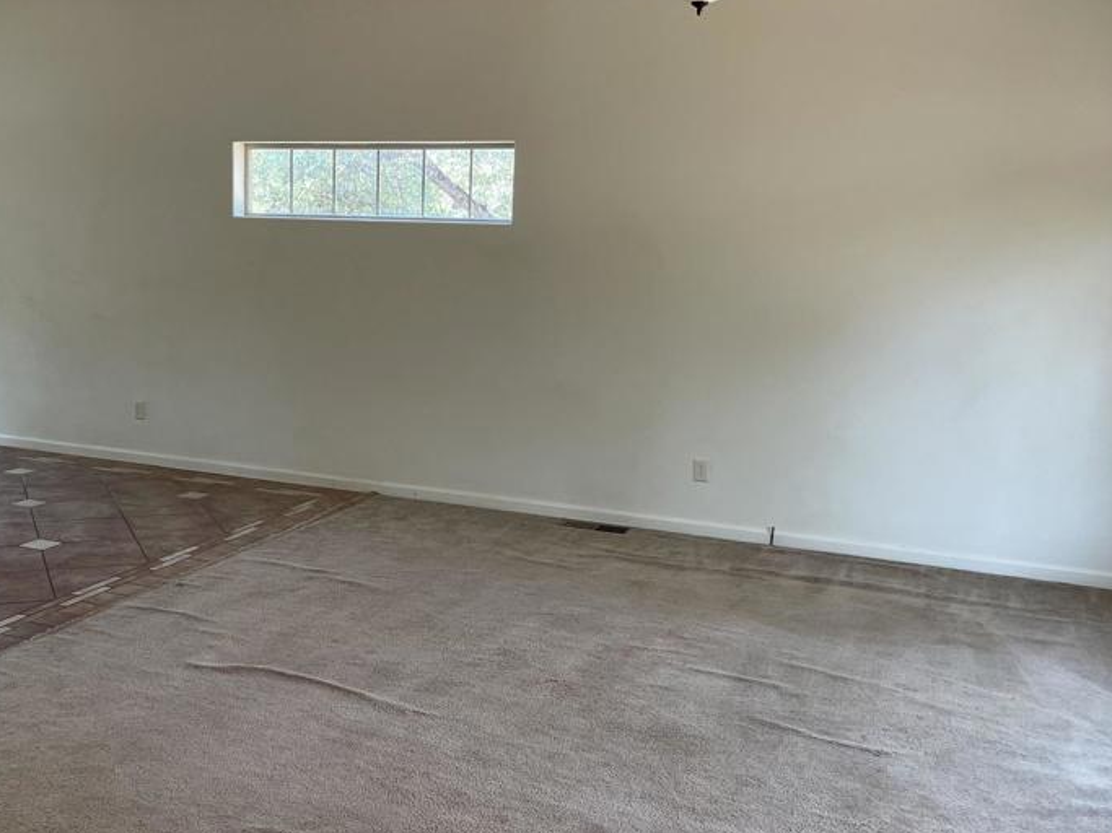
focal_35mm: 39
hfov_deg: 47.3
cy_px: 426
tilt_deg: -10.4
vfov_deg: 36.8
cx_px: 397
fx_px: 1253
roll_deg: -1.5
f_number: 1.6
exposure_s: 1/120
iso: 125
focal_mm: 4.2
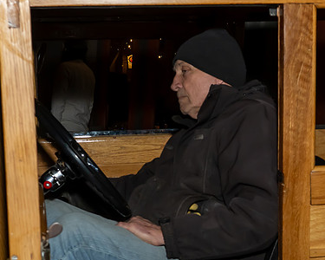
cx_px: 246
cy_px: 203
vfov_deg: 16.3
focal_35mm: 94
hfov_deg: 20.2
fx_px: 904
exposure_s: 1/250
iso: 640
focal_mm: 30
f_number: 7.1
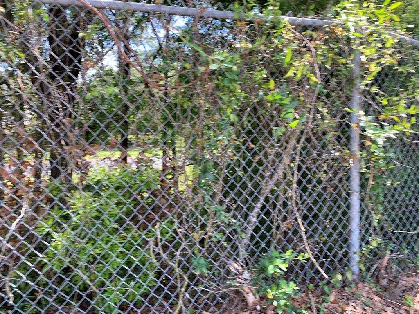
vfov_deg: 53.1
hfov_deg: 67.3
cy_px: 157
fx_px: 315
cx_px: 210
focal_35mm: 26
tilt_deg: -9.9
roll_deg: -2.6
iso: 25
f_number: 1.8
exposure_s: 1/136
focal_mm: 4.25
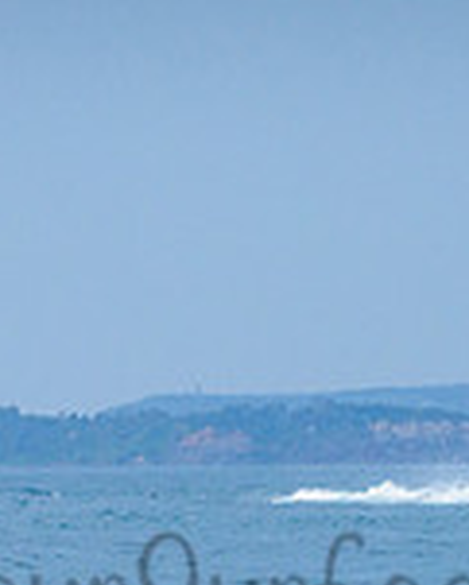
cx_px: 272
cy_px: 518
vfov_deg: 2.2
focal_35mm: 885
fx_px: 15340
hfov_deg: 1.8
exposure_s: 1/2000
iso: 450
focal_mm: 200
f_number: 5.6
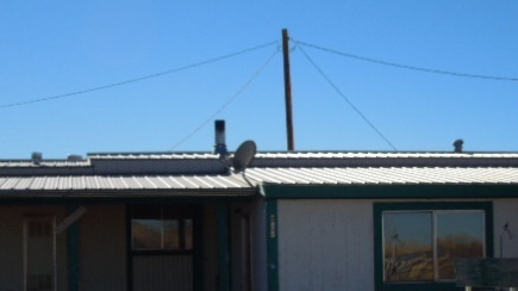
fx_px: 1057
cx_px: 342
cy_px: 234
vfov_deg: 15.5
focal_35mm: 77
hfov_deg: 27.4
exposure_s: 1/400
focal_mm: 8.7
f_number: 8
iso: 100
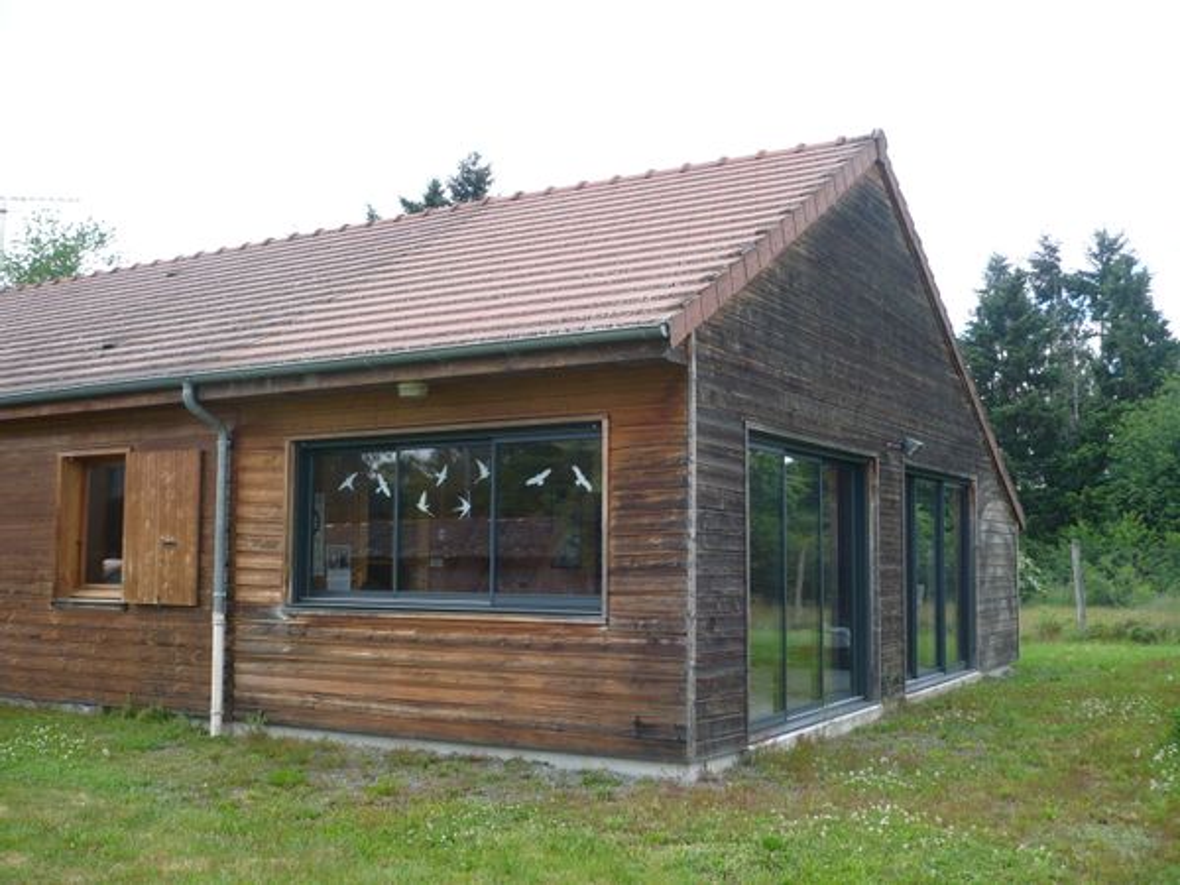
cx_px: 590
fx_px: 1193
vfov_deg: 40.7
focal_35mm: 35
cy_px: 442
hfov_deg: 52.6
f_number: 2.8
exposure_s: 1/250
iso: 100
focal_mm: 5.8
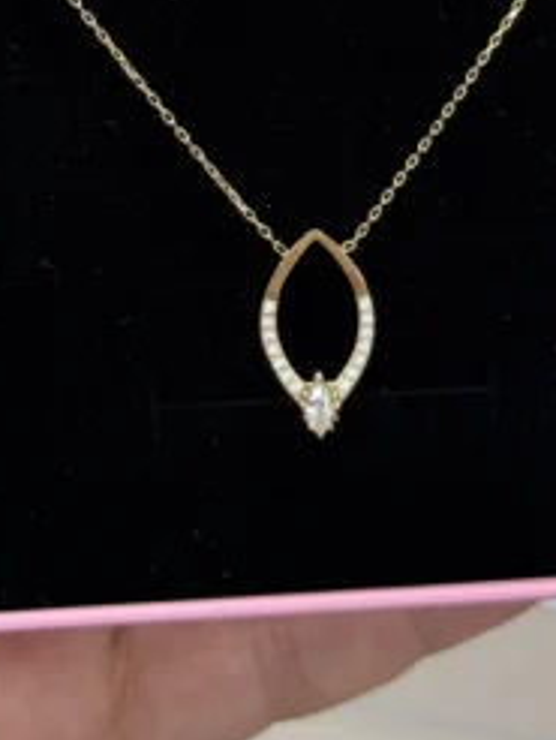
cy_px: 168
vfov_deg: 24.7
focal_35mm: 78
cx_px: 313
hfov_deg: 18.9
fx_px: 1668
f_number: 1.78
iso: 50
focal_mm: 6.76
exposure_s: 1/172
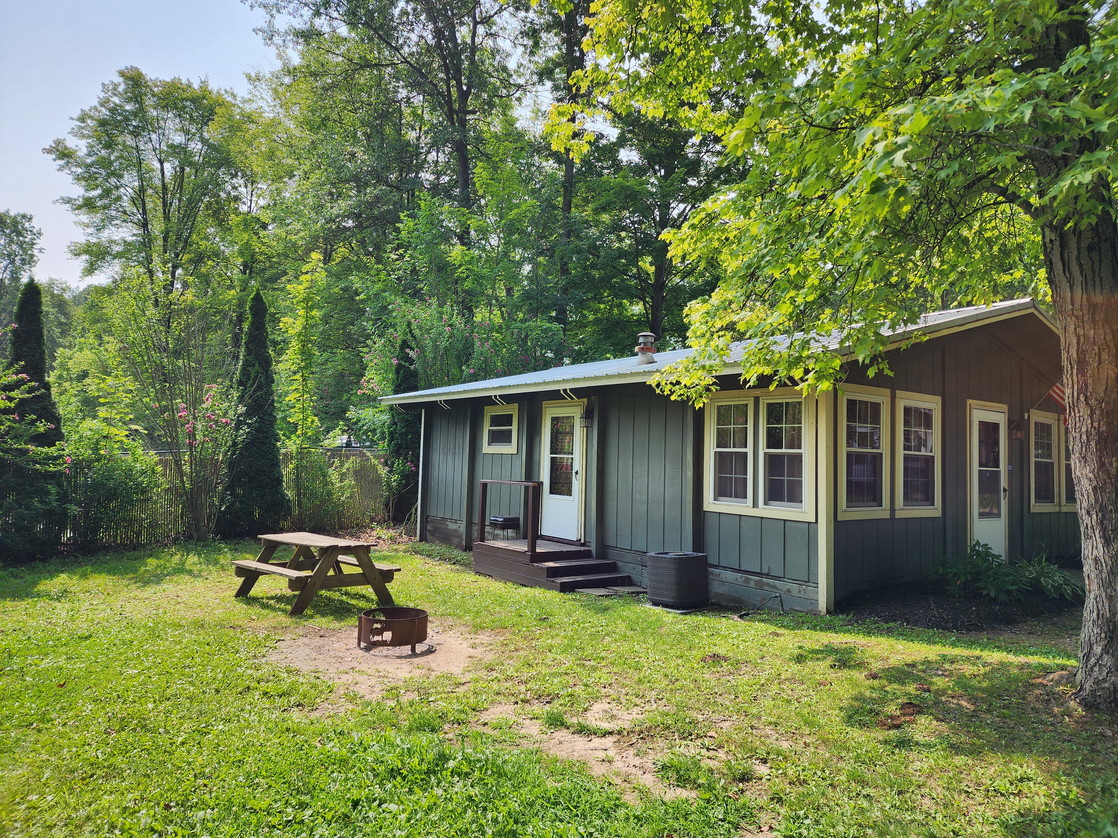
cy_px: 419
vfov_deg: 58.9
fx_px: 743
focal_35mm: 23
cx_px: 559
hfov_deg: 73.9
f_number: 1.8
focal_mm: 6.4
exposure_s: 1/539
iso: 12
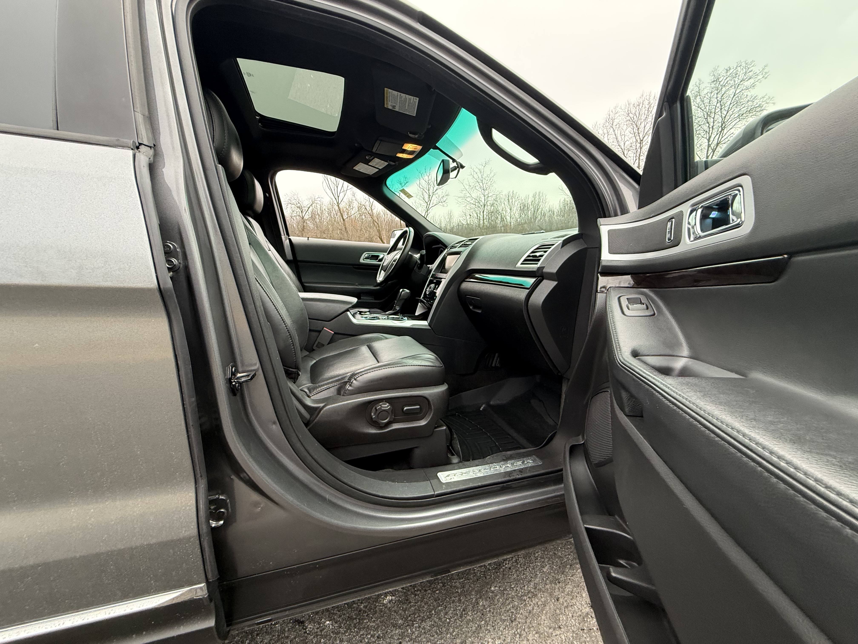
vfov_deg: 85.7
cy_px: 322
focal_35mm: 14
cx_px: 429
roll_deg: -1.2
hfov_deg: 102.1
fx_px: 347
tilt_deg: -7.7
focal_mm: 2.22
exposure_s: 1/99
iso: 200
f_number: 2.2
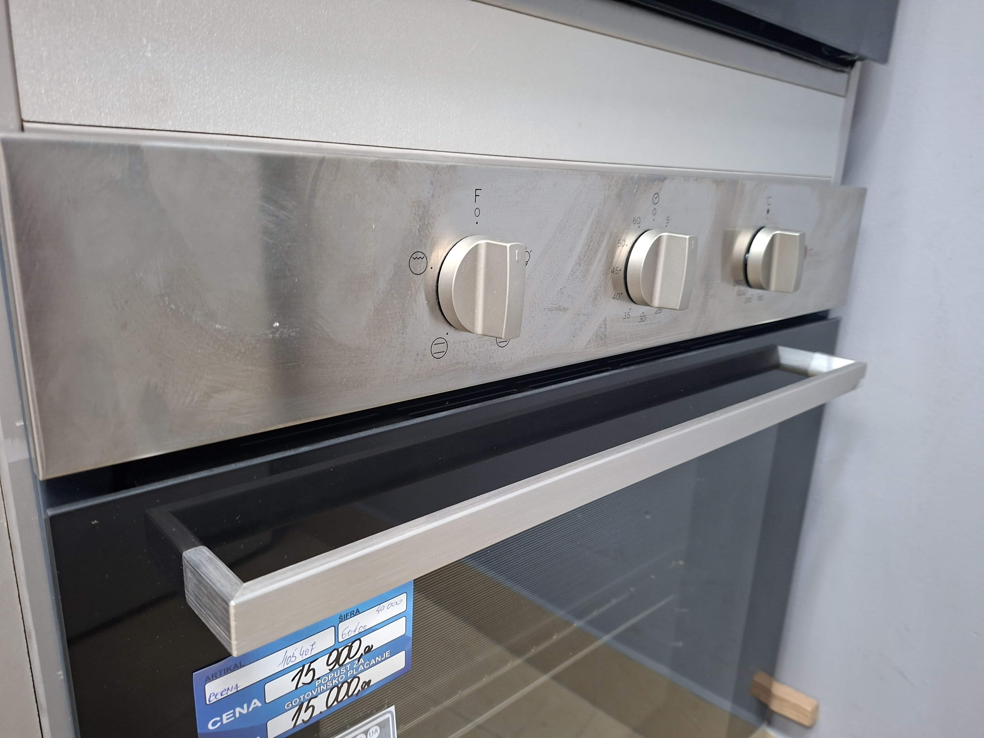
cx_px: 492
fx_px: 654
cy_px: 369
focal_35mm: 23
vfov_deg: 58.9
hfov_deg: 73.9
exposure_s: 1/25
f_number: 1.8
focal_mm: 5.54
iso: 500
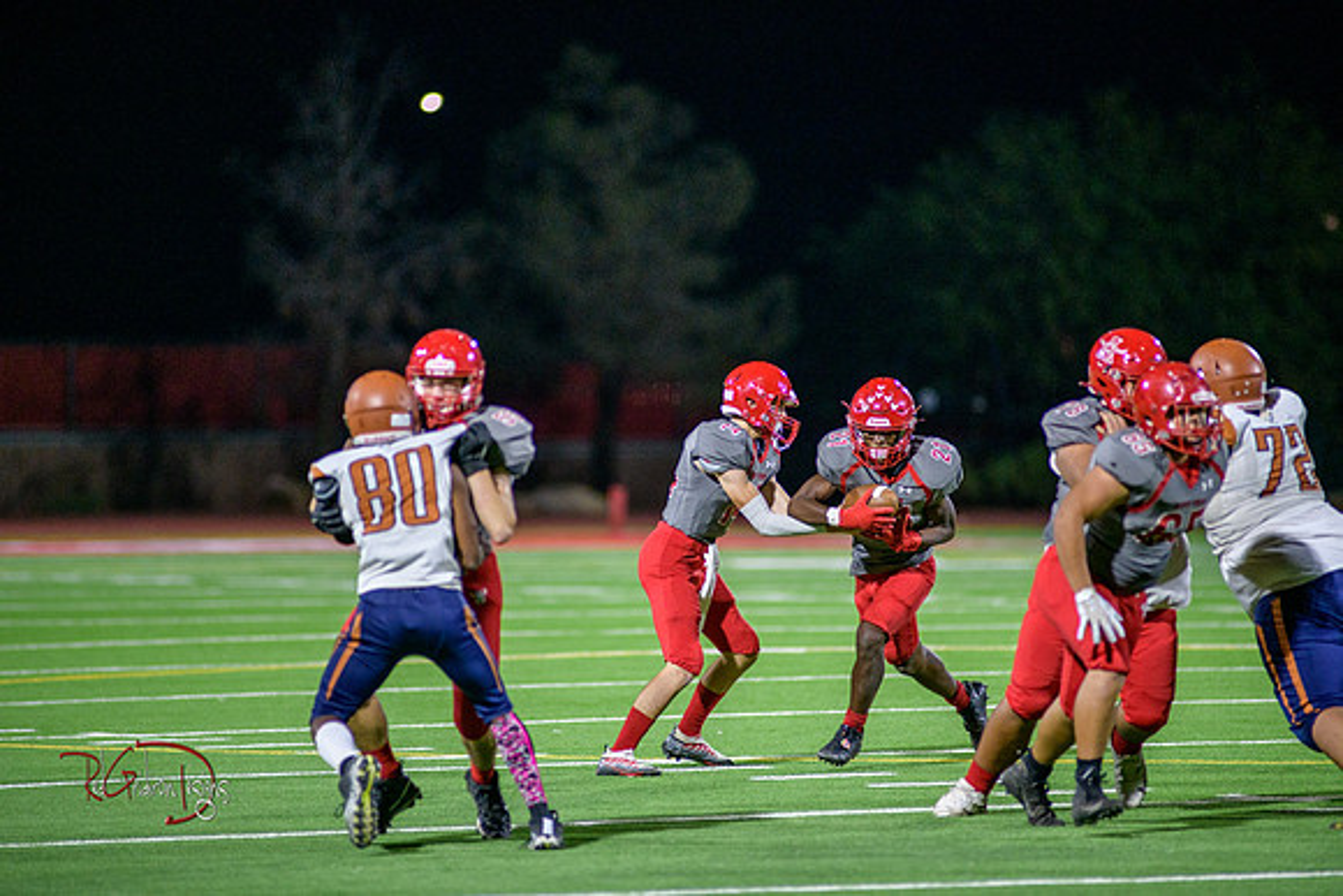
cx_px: 672
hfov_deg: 6.9
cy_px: 448
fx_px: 11194
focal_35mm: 300
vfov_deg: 4.6
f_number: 2.8
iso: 2000
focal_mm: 300
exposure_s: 1/500
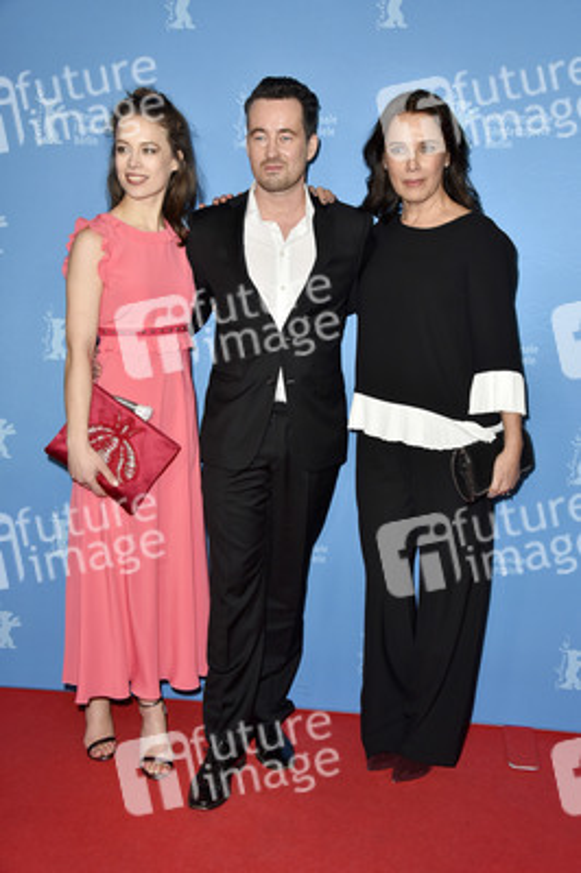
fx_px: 1018
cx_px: 290
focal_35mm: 42
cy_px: 436
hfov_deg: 31.8
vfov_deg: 46.4
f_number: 5.6
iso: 640
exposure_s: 1/125
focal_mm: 42
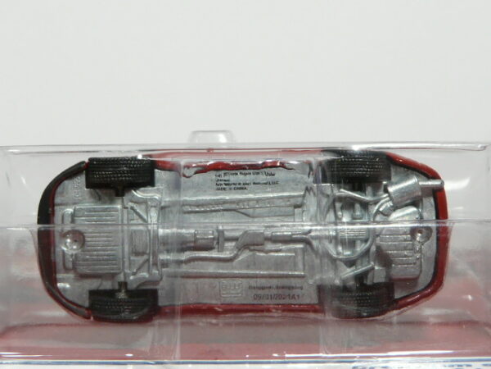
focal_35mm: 72
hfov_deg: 27.0
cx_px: 246
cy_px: 184
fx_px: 1021
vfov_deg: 20.4
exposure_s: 1/40
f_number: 3.2
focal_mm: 7.4
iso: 100
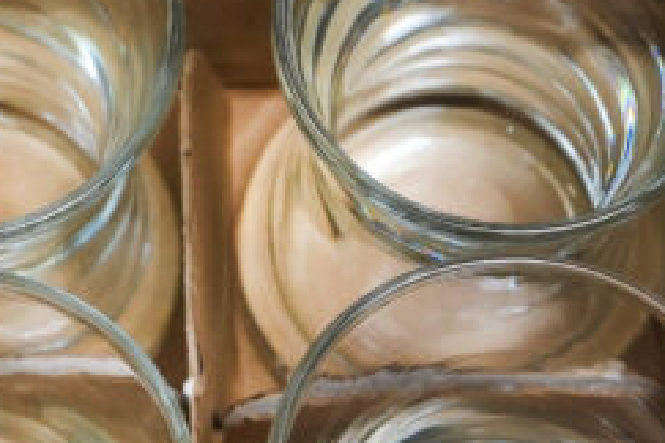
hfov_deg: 10.1
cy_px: 271
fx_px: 3731
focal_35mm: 202
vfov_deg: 6.8
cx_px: -68
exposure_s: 1/200
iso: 3200
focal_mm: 70
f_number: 11
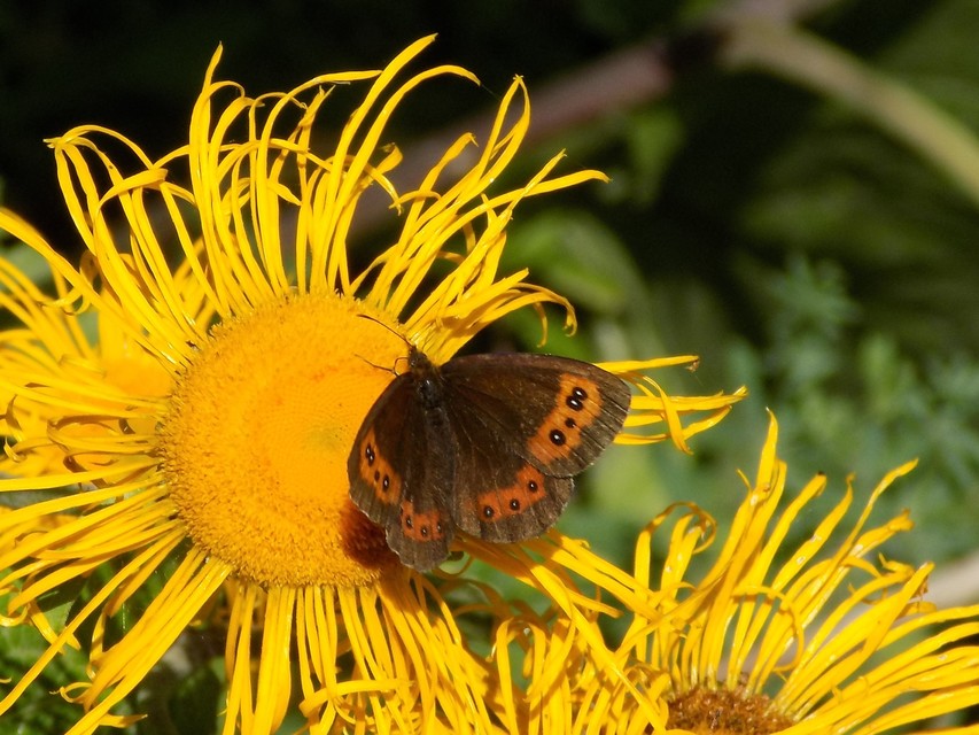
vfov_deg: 5.7
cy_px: 368
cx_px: 490
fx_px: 7326
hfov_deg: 7.6
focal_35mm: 259
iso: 80
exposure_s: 1/320
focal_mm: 46
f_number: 5.7
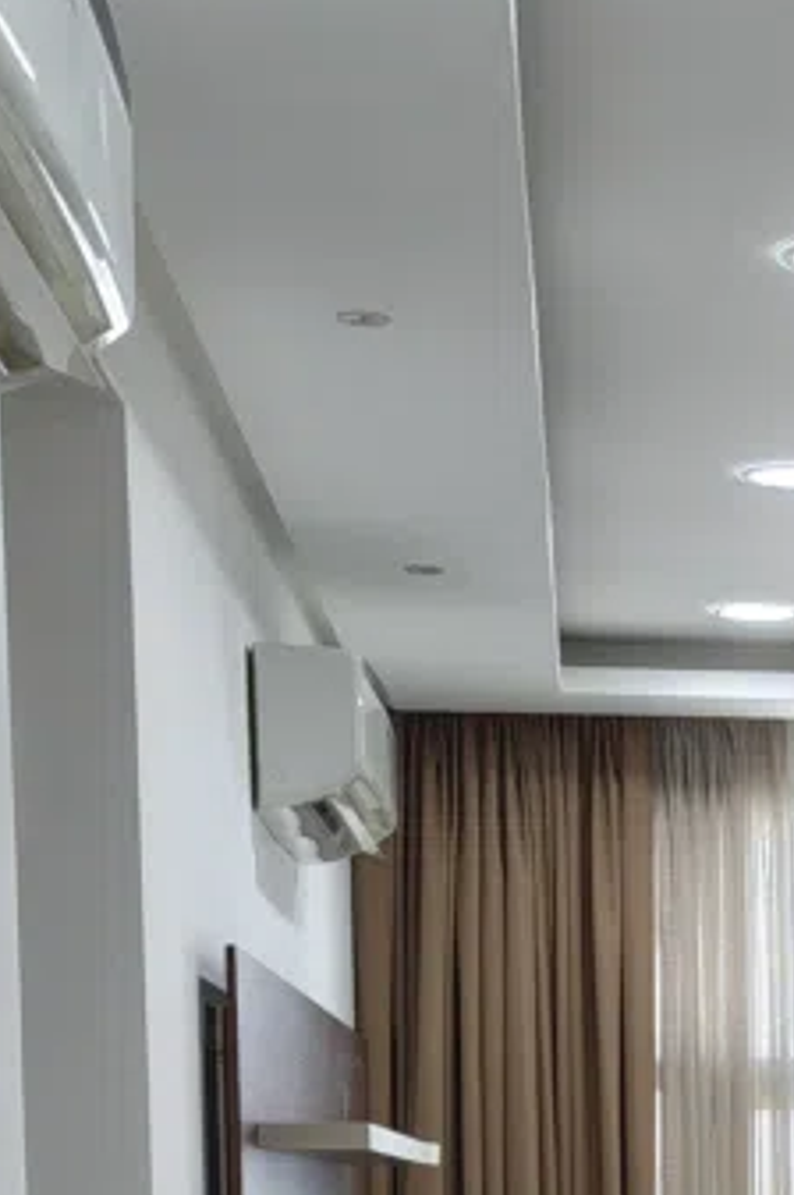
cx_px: 1173
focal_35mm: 101
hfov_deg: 12.8
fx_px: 3348
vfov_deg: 18.9
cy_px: 1521
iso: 109
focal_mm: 5.56
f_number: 1.88
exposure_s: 1/50
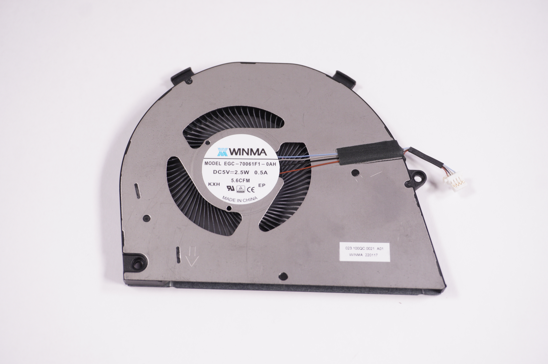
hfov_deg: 35.1
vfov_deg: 23.7
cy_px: 182
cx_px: 274
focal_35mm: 57
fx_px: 867
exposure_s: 1/250
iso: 320
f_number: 5.6
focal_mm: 38
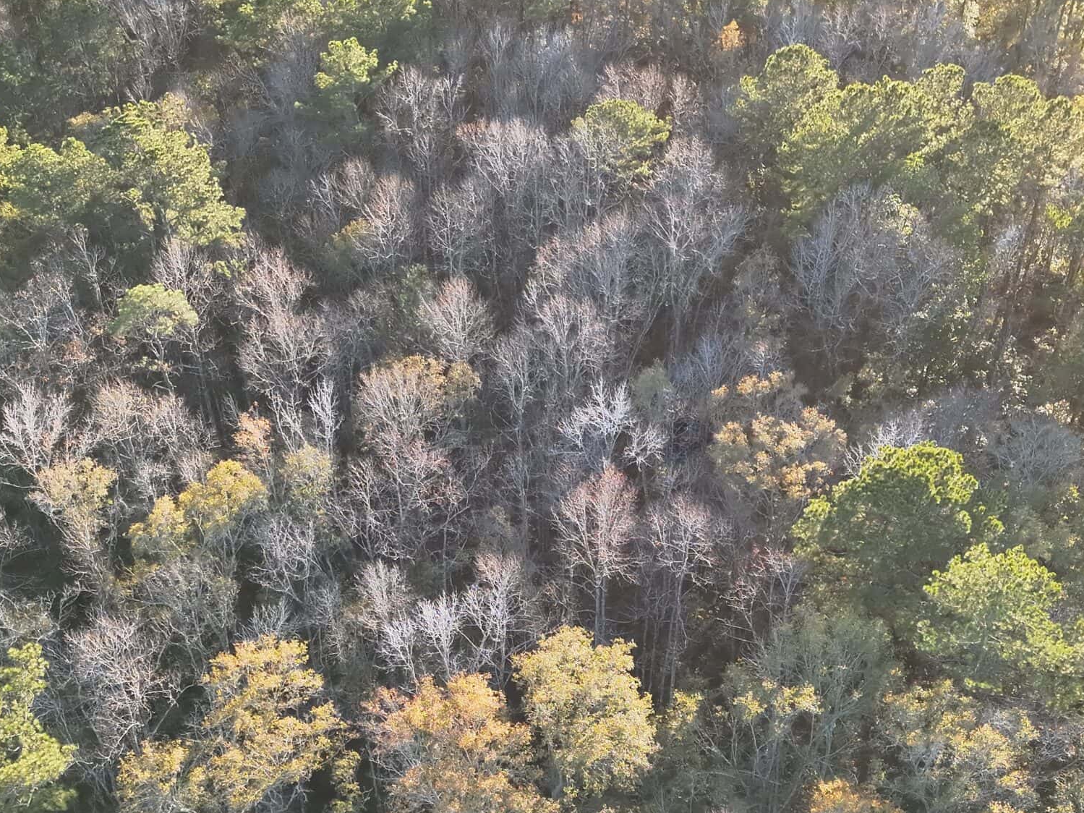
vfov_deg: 34.4
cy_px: 607
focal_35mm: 41
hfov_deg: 45.7
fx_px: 1284
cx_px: 594
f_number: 1.7
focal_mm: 6.72
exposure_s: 1/500
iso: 150
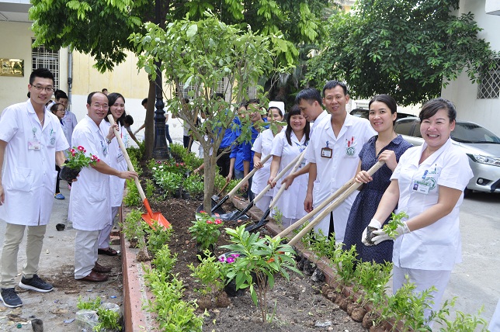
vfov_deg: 39.9
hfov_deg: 57.3
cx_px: 250
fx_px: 458
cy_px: 166
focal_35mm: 33
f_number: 7.1
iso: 250
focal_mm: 22
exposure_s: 1/125
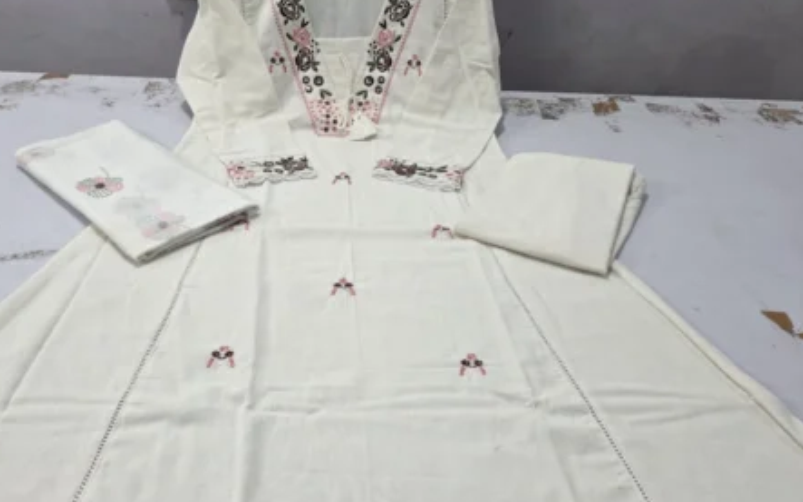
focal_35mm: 33
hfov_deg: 57.9
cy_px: 295
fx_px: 722
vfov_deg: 38.2
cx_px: 343
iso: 80
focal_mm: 6.3
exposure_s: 1/100
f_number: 1.7
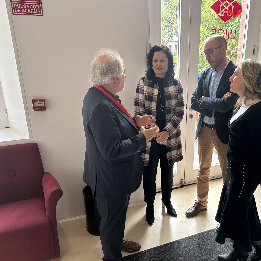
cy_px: 136
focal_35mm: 31
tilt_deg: -20.9
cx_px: 177
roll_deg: -1.3
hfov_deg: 51.4
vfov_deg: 52.5
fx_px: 264
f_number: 1.78
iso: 125
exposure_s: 1/100
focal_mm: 6.86
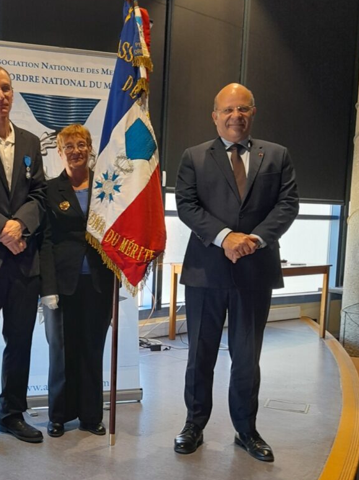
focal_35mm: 46
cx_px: 40
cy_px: 284
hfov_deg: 30.2
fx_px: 636
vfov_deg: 41.1
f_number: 2
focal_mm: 4.6
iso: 100
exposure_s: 1/50
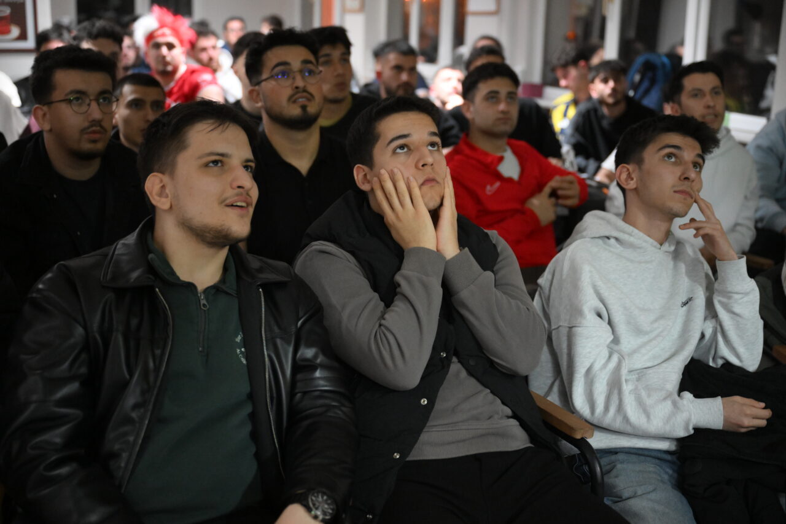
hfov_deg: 41.1
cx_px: 393
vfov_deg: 28.1
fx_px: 1048
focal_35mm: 48
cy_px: 262
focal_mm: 48
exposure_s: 1/160
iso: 5600
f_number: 2.8
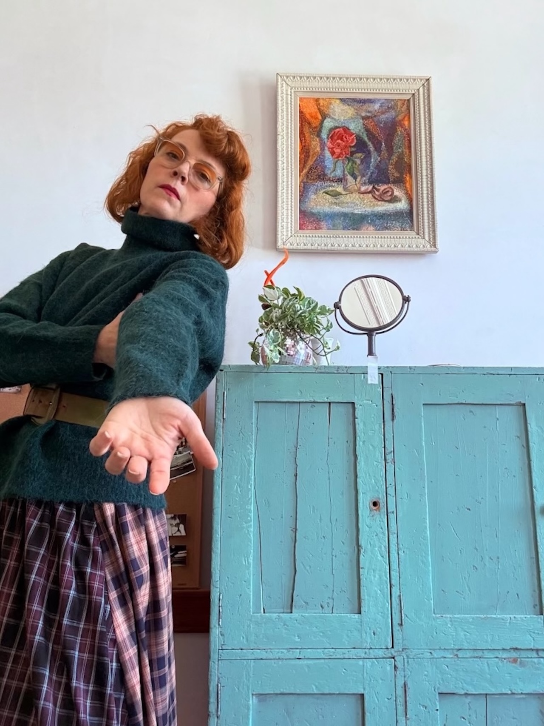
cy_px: 363
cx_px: 272
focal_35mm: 30
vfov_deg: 60.0
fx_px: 629
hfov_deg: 46.8
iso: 125
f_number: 1.9
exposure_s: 1/60
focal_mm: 2.69
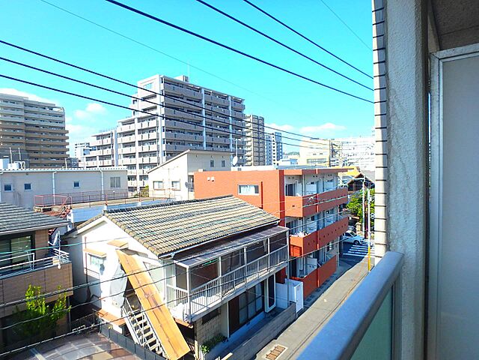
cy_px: 180
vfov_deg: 63.4
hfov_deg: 79.0
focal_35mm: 21
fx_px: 291
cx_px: 240
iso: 125
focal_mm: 3.7
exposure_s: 1/640
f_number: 3.5
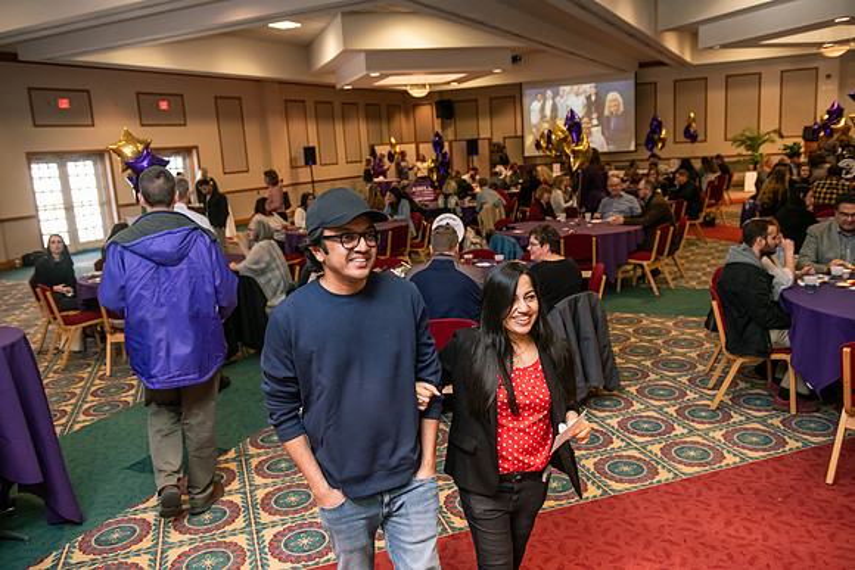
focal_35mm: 31
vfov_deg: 42.3
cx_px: 428
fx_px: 736
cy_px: 285
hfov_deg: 60.3
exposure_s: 1/200
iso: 1600
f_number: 3.5
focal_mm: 31
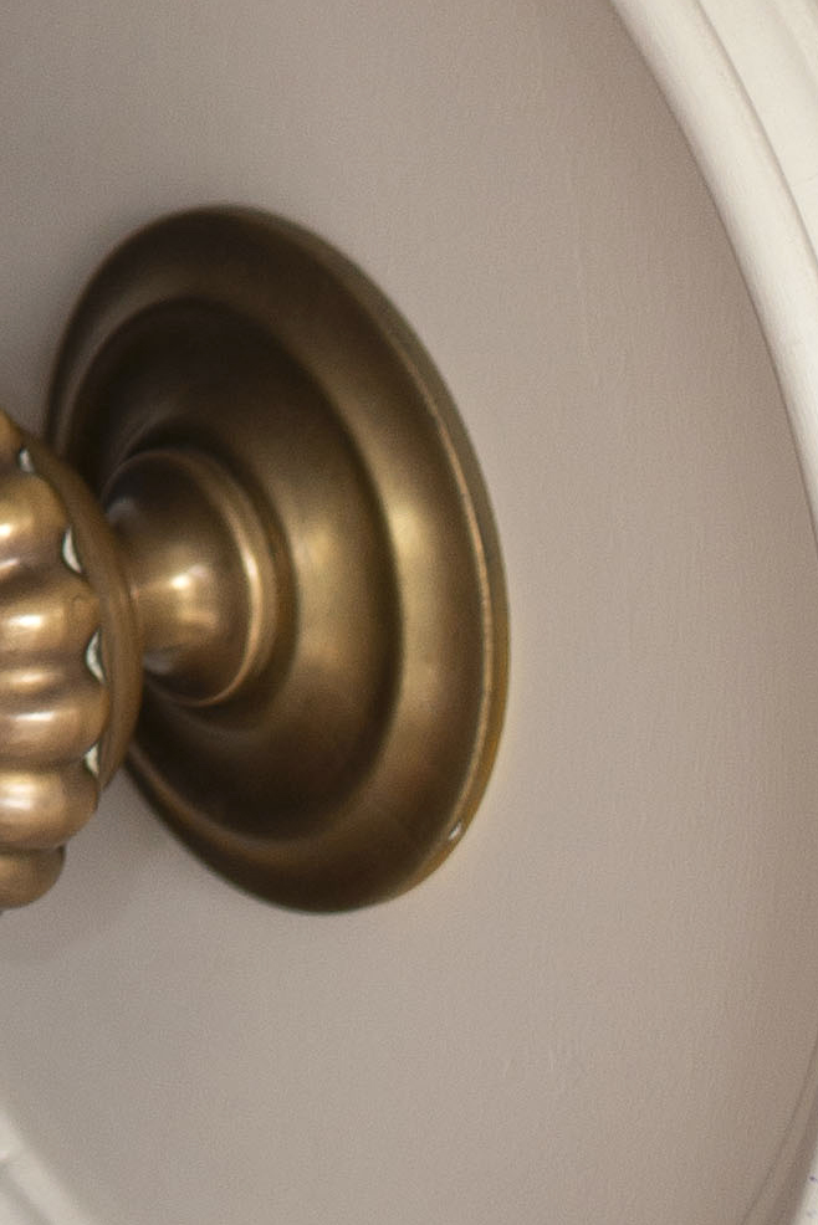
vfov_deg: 6.4
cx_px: -1661
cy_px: -1783
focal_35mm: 305
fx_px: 10387
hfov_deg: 4.3
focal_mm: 50
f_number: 3.2
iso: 200
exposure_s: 1/125
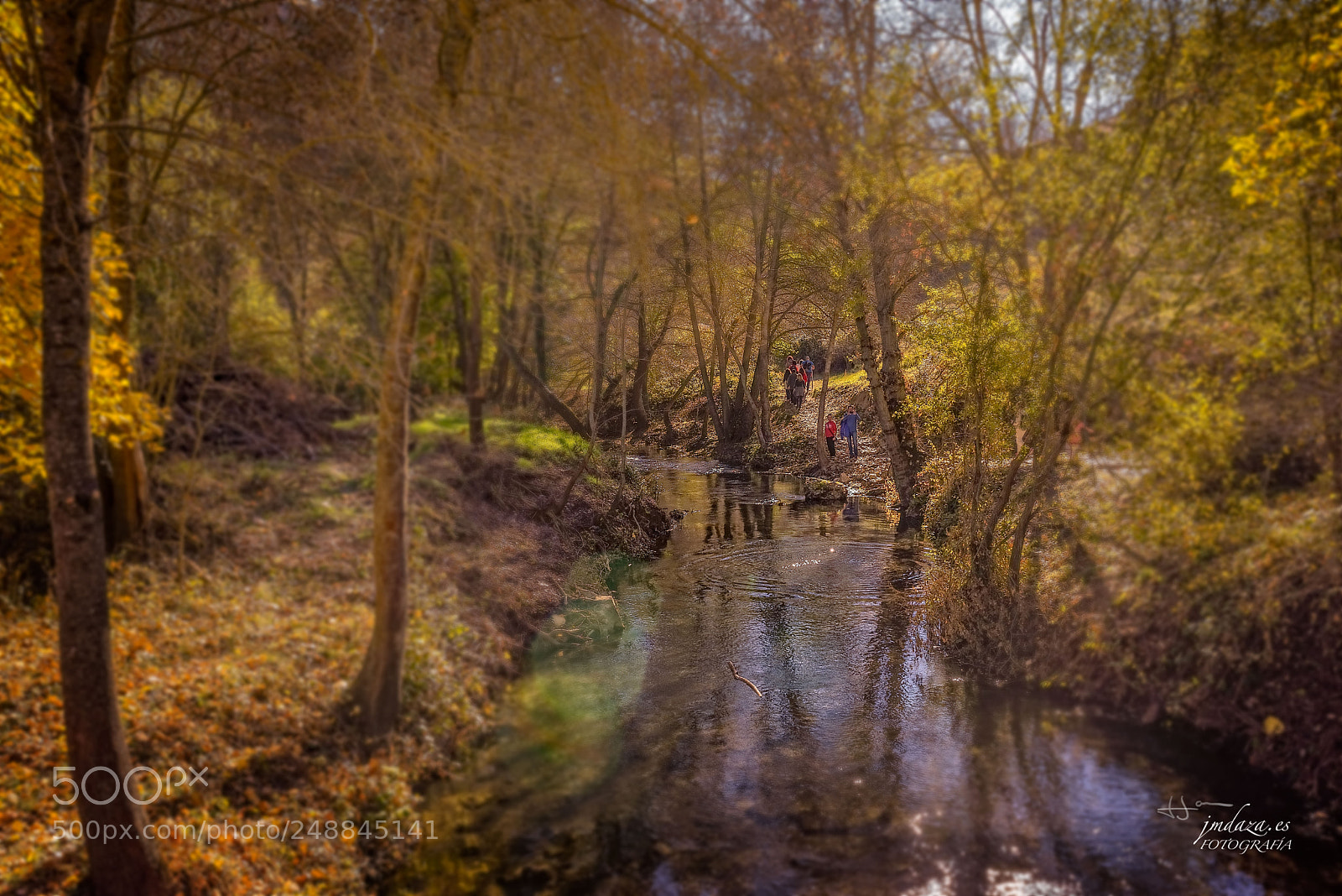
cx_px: 671
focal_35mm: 35
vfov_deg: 37.9
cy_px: 448
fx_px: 1305
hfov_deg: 54.4
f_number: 9
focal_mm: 35
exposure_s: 1/250
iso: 200
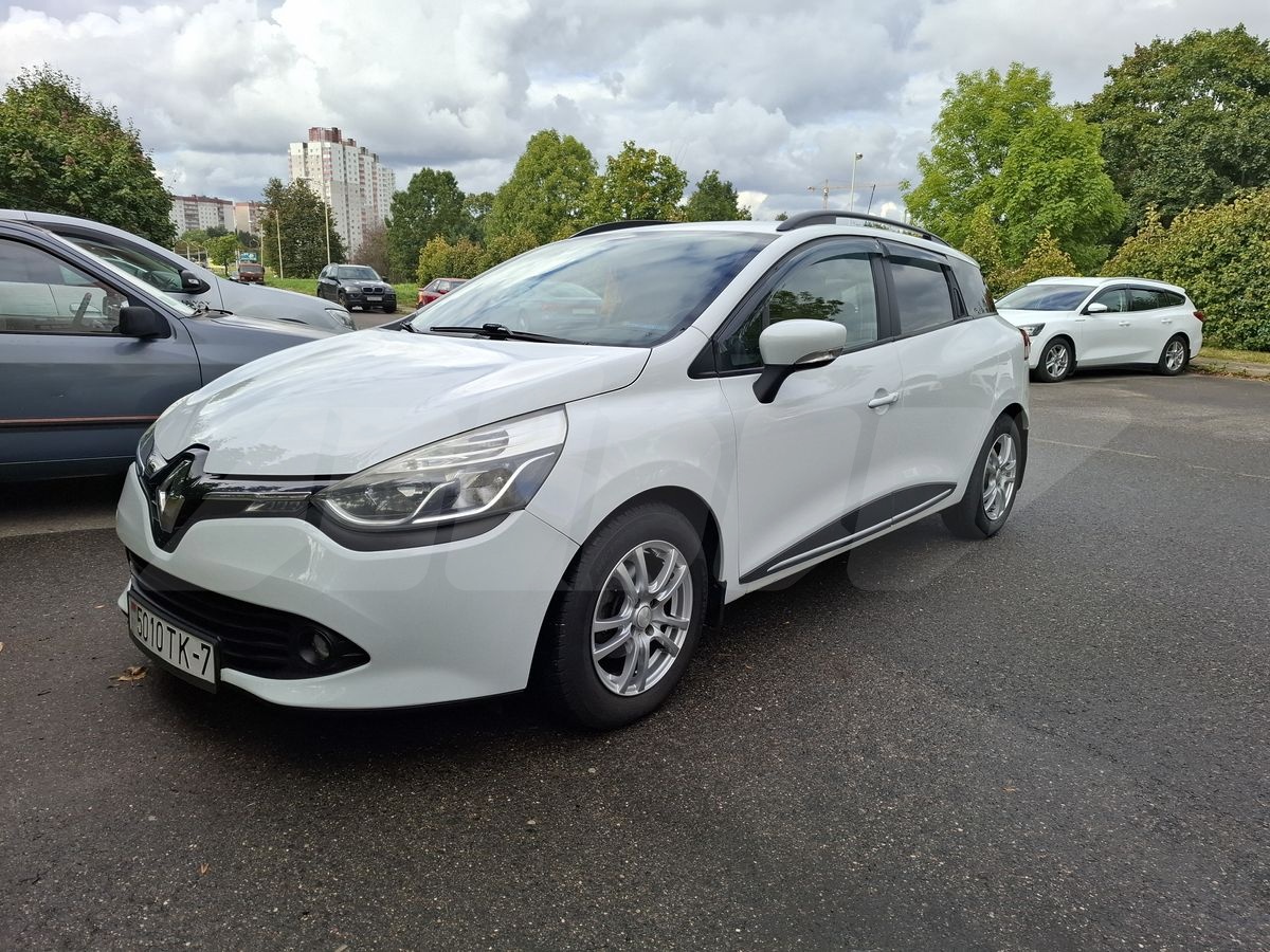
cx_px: 635
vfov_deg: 58.9
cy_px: 476
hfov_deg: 73.9
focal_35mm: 23
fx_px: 844
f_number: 1.8
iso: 50
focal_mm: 5.54
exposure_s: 1/1256
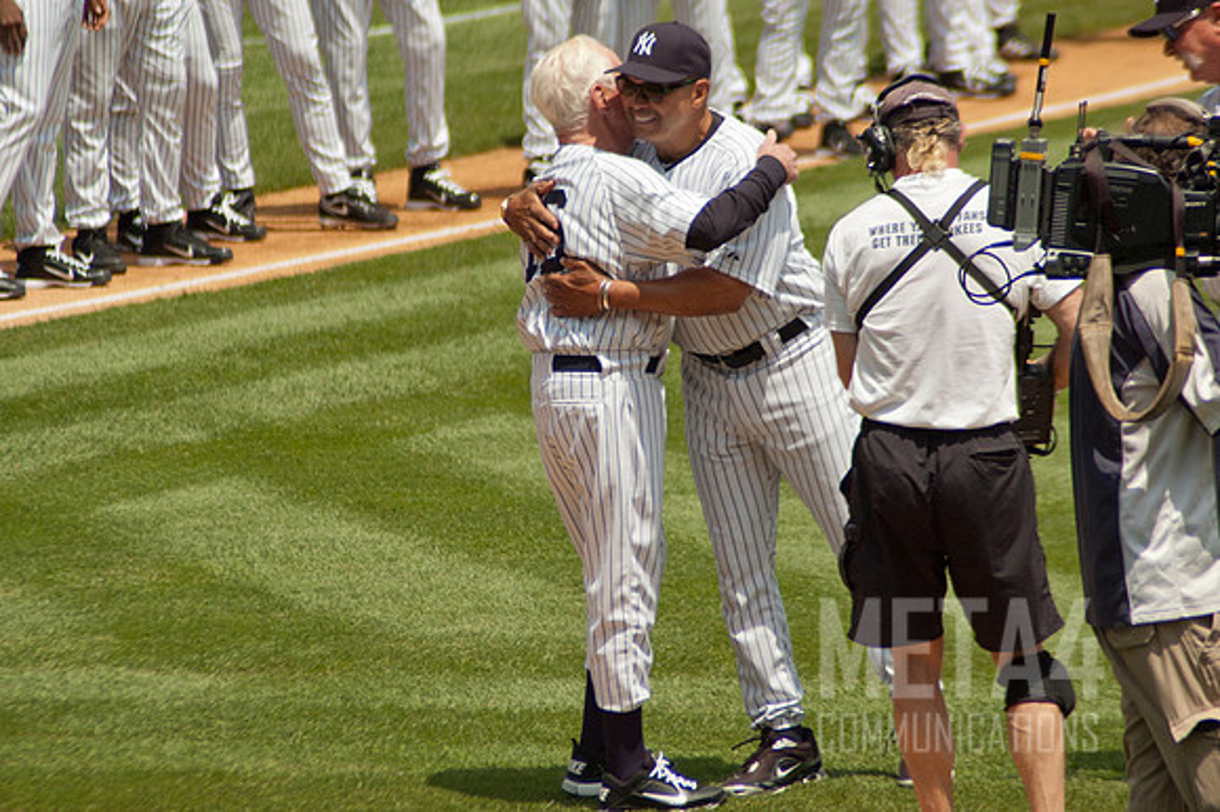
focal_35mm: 400
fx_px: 13533
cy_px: 383
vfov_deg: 3.4
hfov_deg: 5.2
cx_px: 650
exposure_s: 1/2000
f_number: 5.6
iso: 320
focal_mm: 250
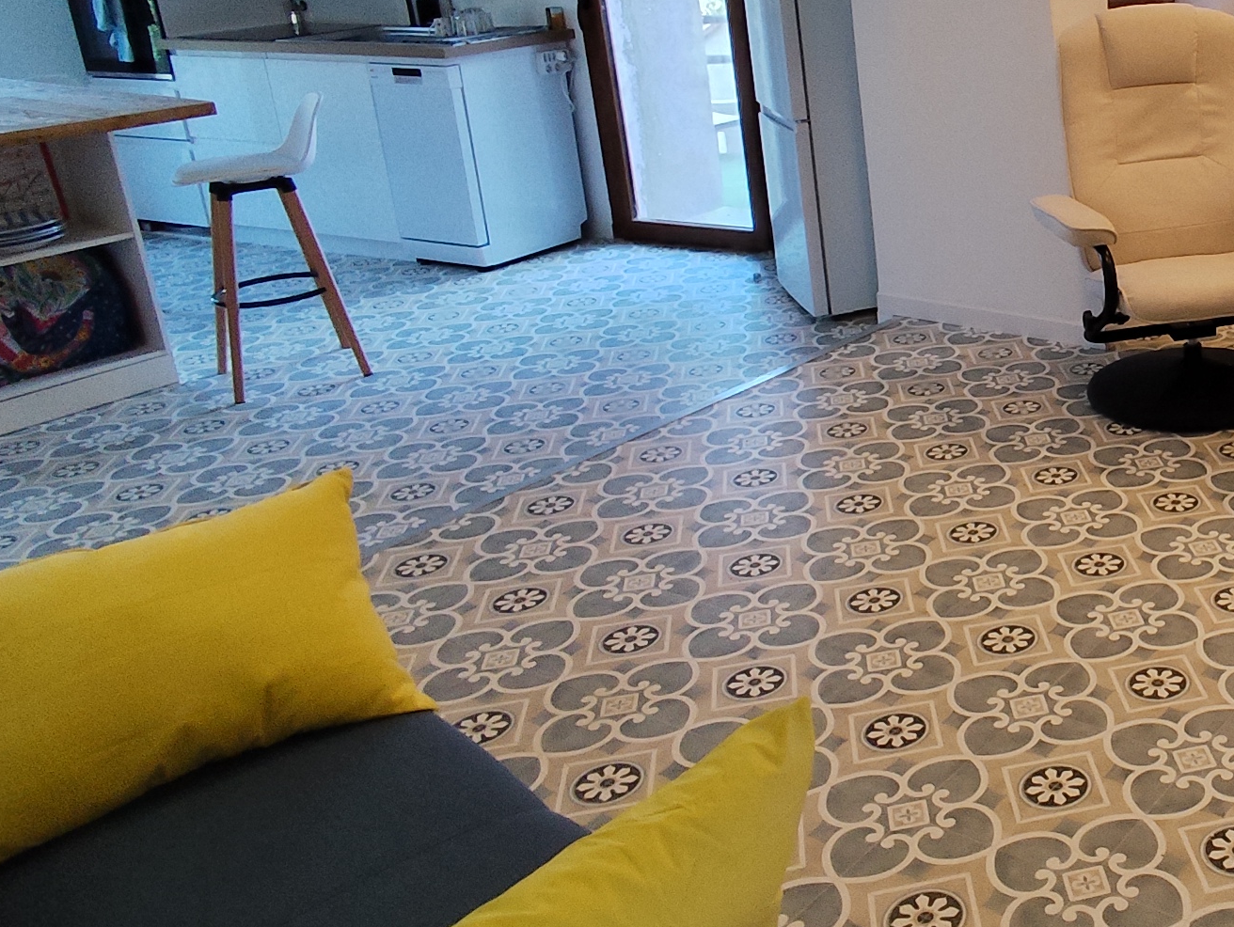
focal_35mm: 40
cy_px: 294
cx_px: 1170
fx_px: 1427
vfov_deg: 35.6
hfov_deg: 41.9
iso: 100
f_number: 2.2
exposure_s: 1/100
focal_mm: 1.65
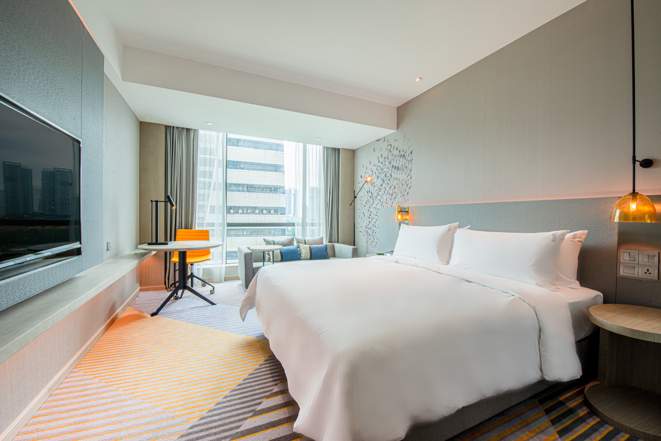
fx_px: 257
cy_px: 220
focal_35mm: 14
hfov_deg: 104.2
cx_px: 330
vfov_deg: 81.3
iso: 160
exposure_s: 1/20
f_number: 16
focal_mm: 14
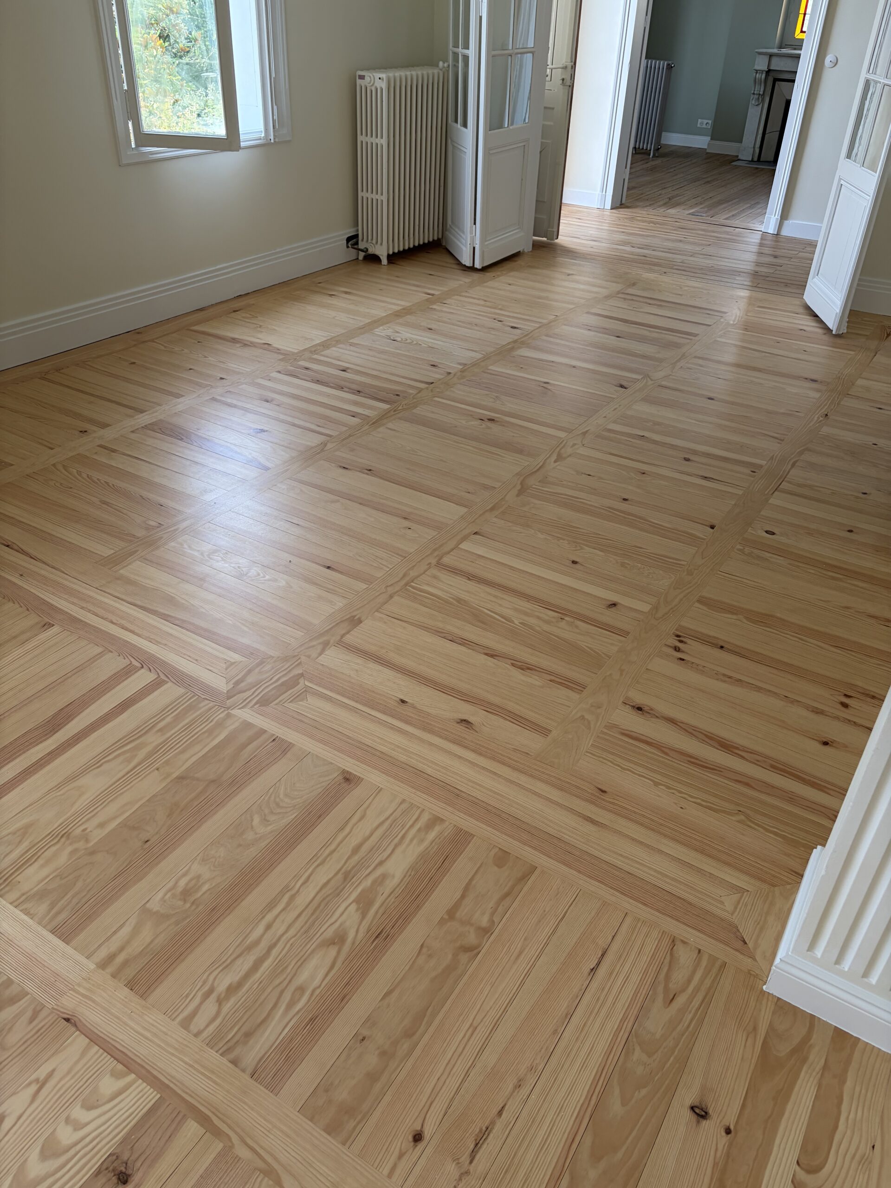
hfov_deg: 53.1
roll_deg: -2.9
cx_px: 446
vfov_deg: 67.3
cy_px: 594
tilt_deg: -33.3
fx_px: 892
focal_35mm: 26
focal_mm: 5.96
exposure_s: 1/226
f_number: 1.6
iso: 50
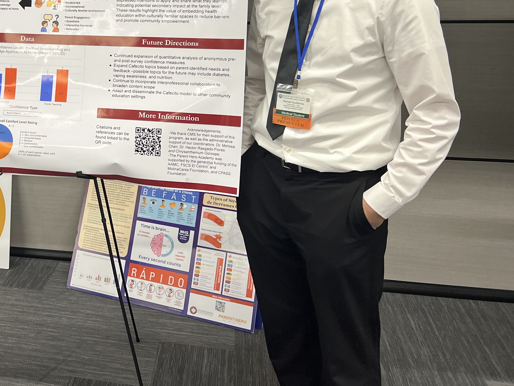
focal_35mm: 44
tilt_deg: -9.2
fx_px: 653
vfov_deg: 31.9
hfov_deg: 40.7
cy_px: 73
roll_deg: +1.2
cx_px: 83
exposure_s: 1/100
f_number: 1.5
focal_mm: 5.7
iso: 125
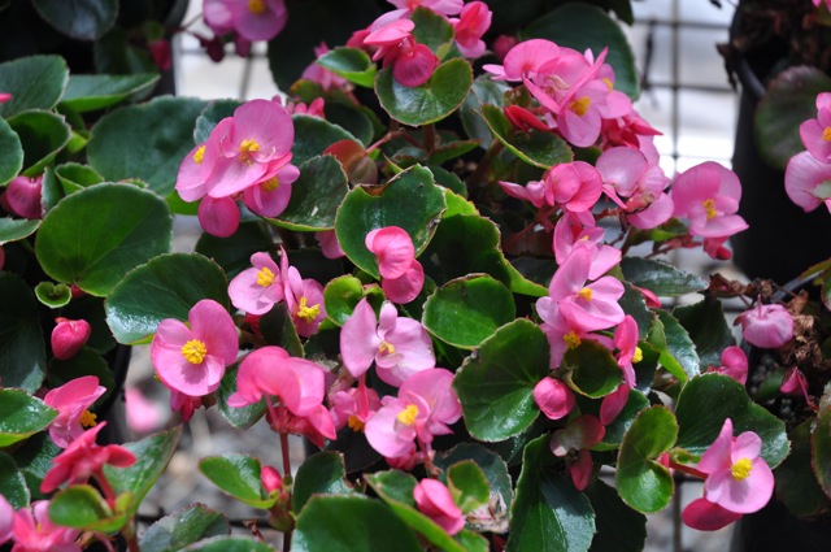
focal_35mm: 93
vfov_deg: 14.7
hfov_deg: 21.9
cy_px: 276
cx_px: 416
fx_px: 2144
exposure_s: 1/500
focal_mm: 62
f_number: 5.6
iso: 400
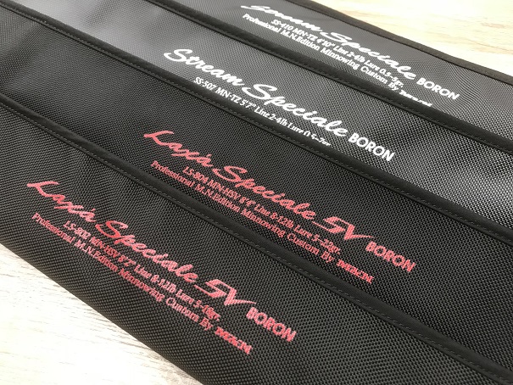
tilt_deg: -63.1
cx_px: 256
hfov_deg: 63.4
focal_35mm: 28
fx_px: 415
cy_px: 192
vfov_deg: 49.8
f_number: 1.8
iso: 40
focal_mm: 3.99
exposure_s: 1/20
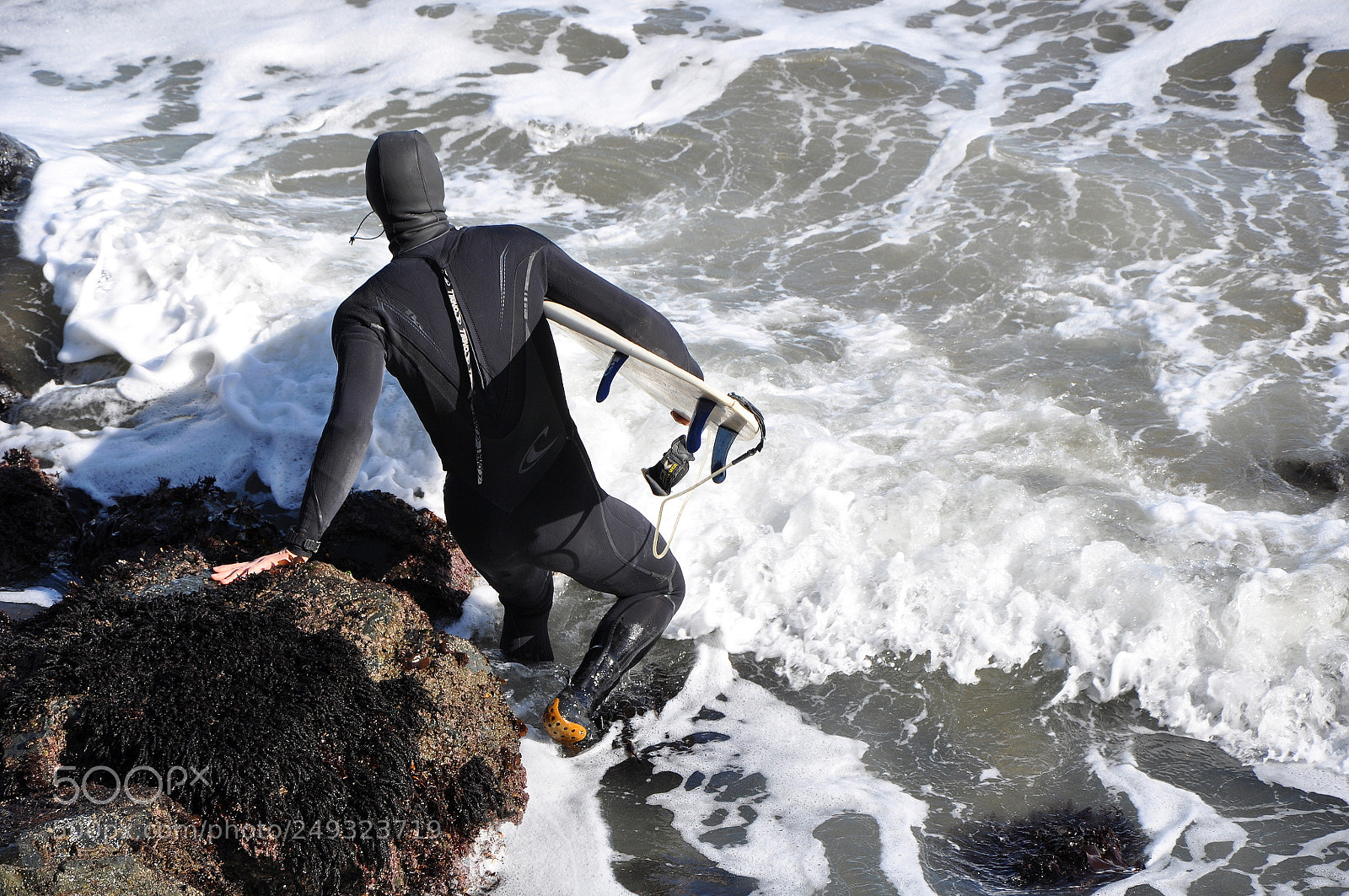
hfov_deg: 13.1
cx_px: 674
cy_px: 448
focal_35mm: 158
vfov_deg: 8.7
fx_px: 5895
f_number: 9
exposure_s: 1/320
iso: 200
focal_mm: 105
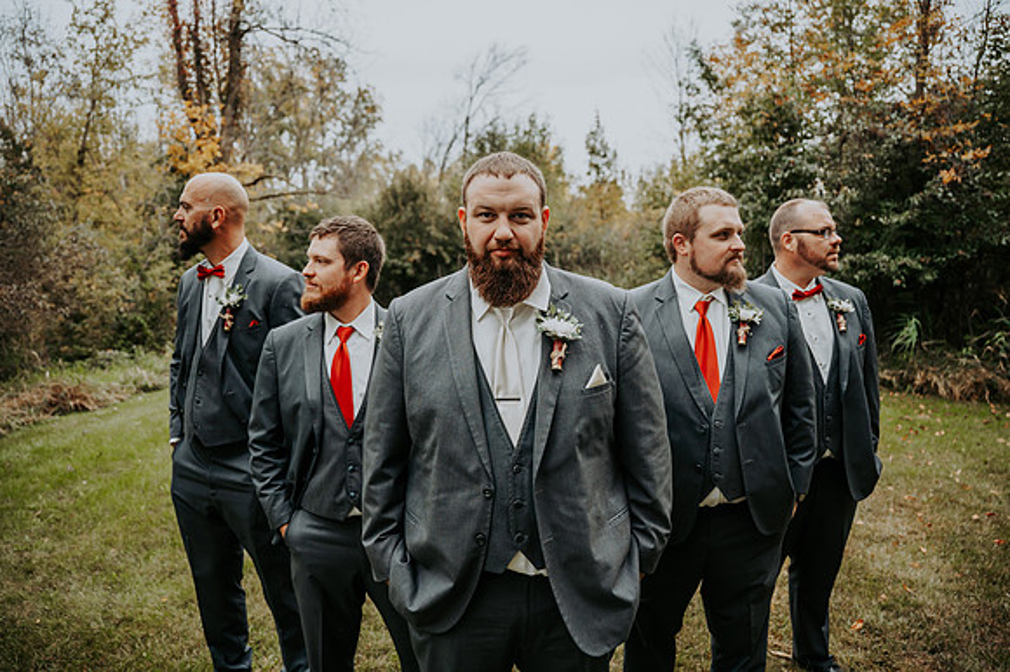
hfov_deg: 72.7
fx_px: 686
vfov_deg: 52.2
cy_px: 336
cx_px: 499
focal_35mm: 24
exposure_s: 1/1000
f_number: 2.8
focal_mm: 24
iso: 500
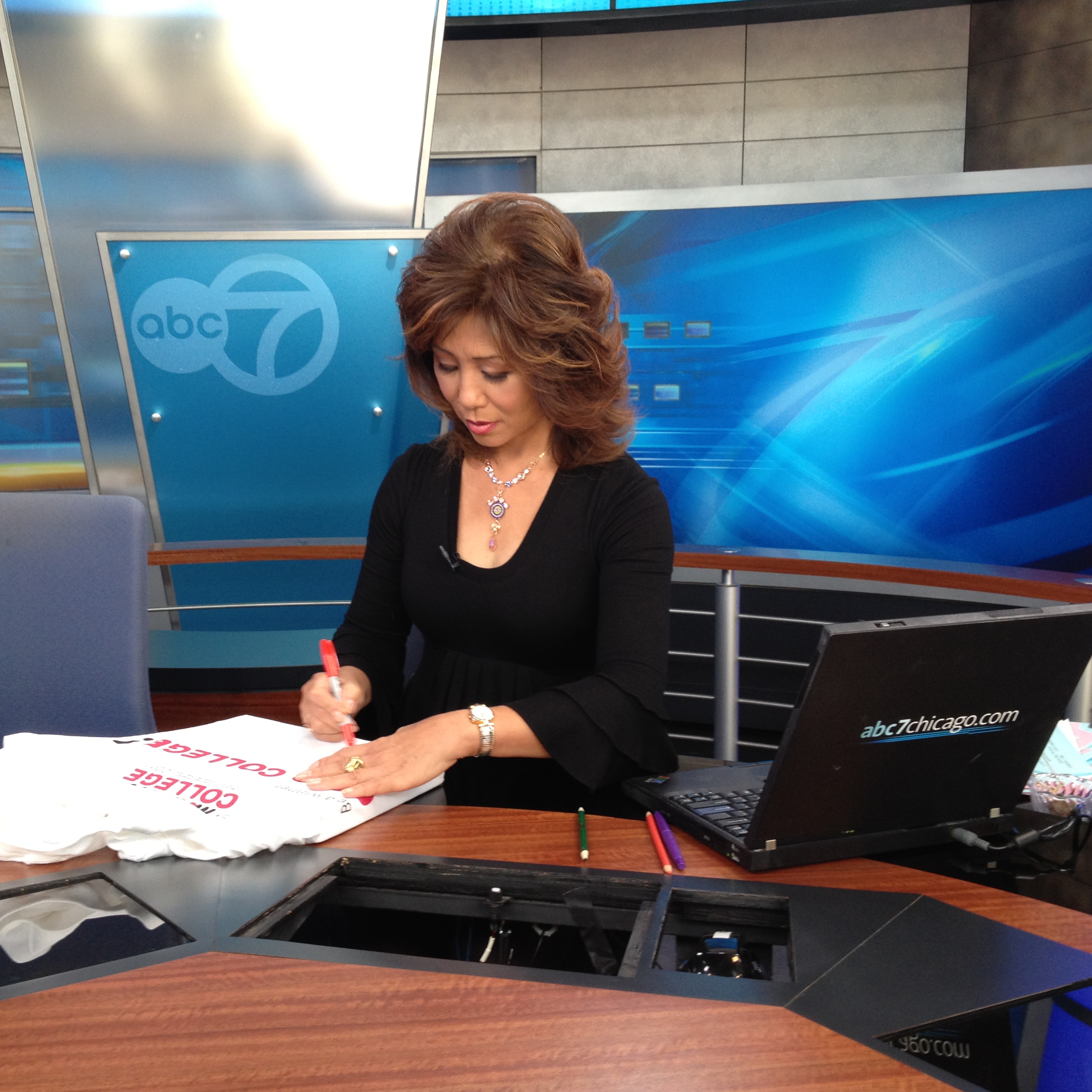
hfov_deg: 39.9
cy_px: 548
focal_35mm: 42
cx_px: 439
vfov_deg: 40.0
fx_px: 1499
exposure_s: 1/20
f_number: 2.4
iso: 80
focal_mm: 4.28
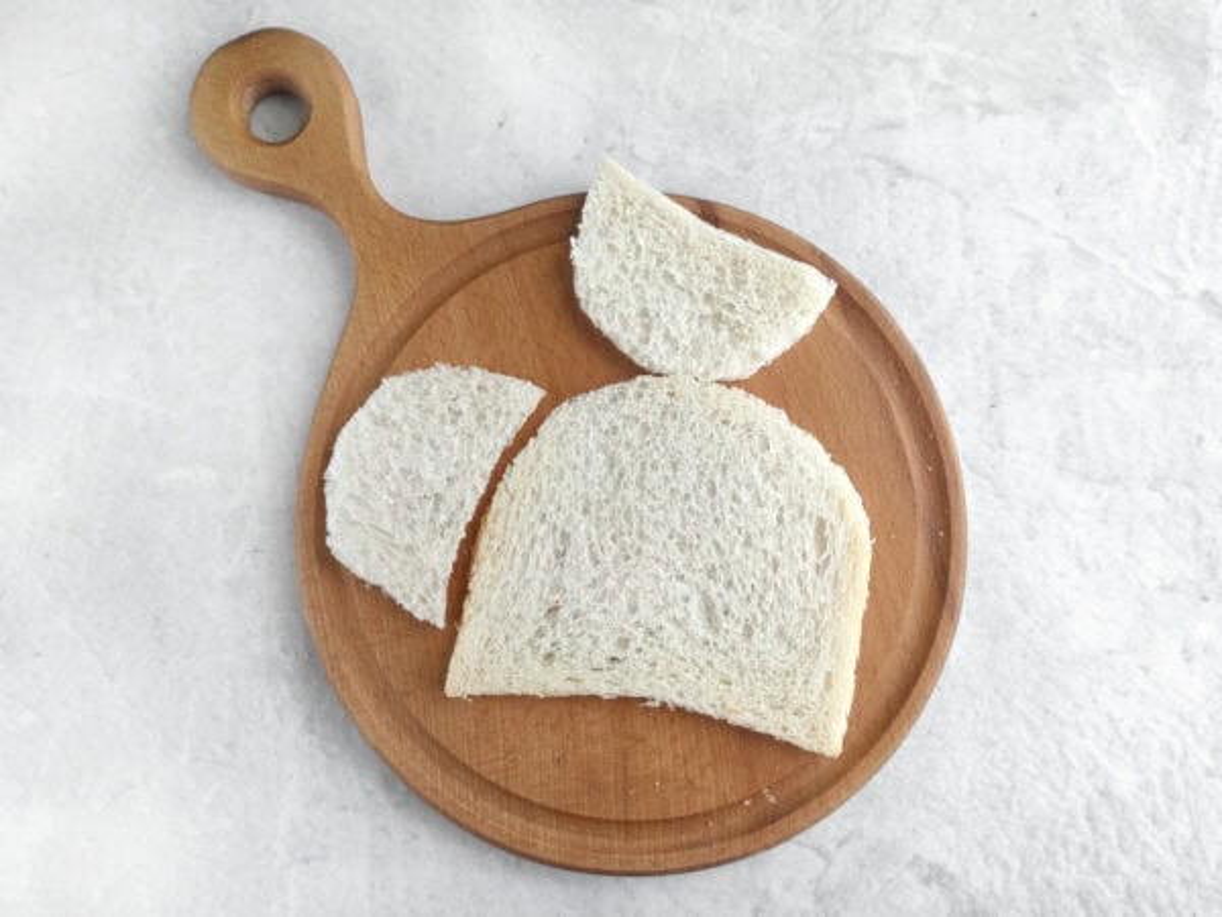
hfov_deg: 69.4
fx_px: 883
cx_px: 611
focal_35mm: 25
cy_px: 458
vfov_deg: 54.9
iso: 76
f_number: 1.9
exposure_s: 1/100
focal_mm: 5.4
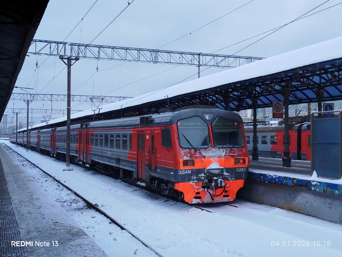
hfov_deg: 39.7
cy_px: 128
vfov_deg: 30.3
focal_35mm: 48
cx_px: 171
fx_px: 474
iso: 64
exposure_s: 1/100
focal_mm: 5.31
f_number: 1.7
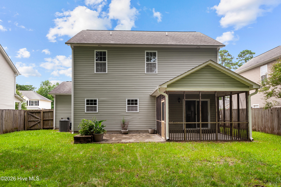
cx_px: 140
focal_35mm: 26
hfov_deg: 69.4
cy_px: 94
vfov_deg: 49.5
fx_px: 203
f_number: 5
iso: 400
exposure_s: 1/100
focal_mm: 26
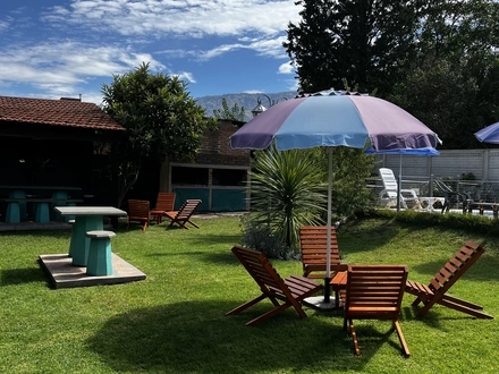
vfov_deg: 53.1
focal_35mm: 26
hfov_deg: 67.3
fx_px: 375
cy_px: 187
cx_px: 250
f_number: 1.6
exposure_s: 1/2967
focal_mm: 5.1
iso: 50
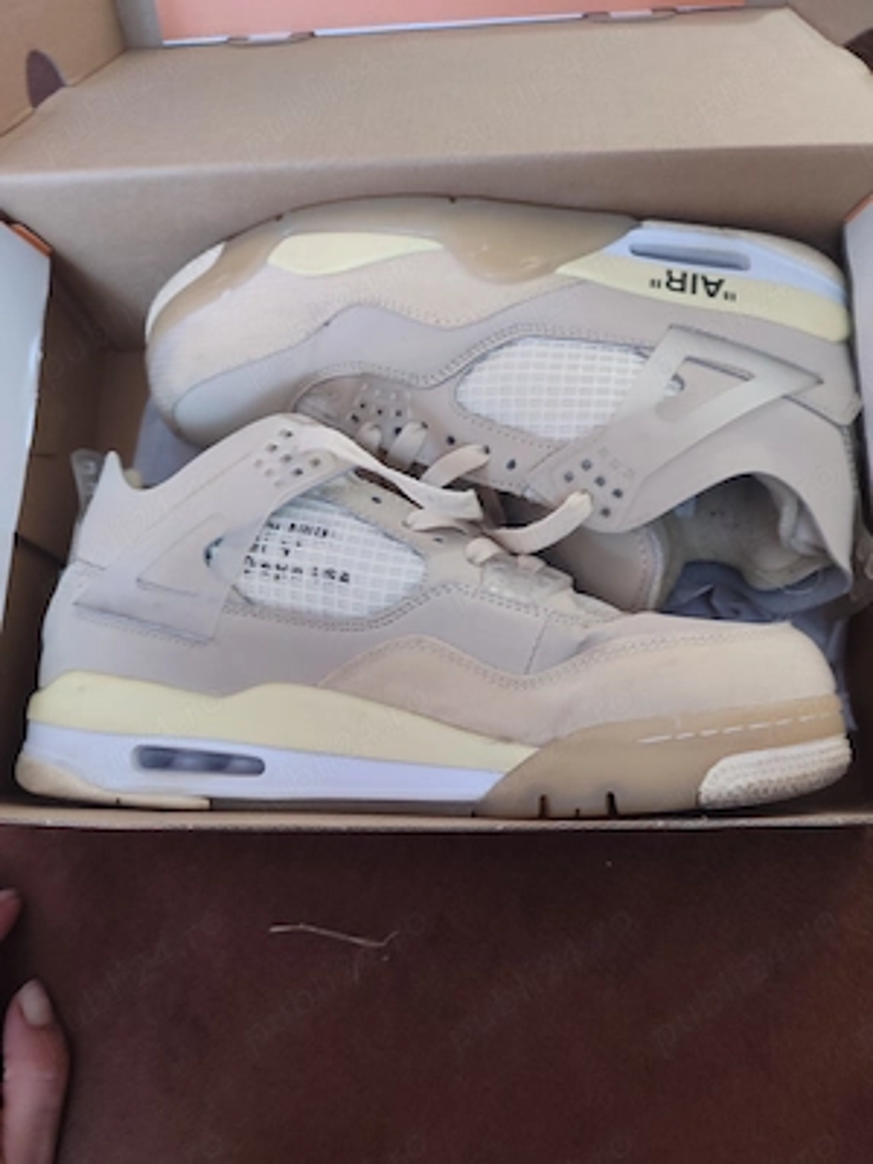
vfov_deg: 69.4
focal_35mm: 25
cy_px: 582
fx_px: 841
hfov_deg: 54.9
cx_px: 436
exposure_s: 1/20
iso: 1435
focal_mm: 5.95
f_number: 1.89
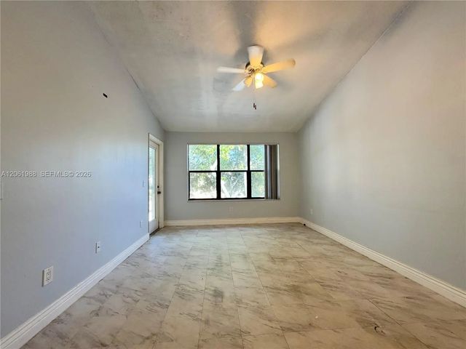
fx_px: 188
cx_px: 233
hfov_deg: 102.1
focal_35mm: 14
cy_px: 174
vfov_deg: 85.7
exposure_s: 1/120
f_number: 2.2
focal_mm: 2.22
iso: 250
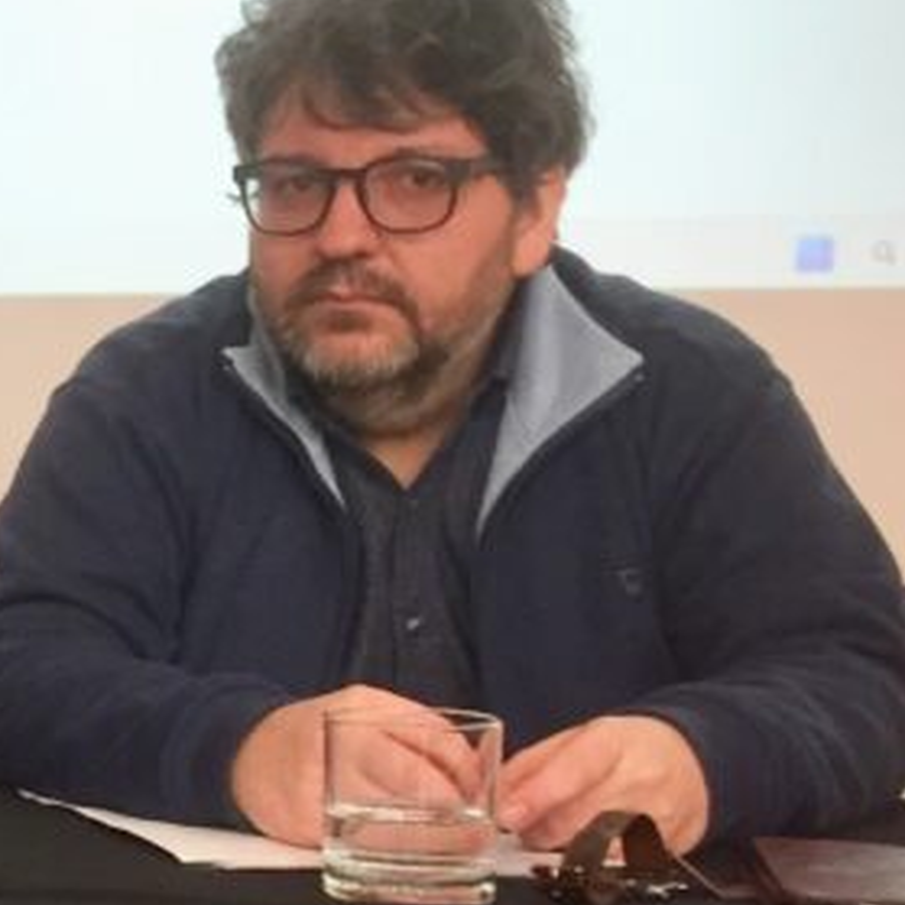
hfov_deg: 16.5
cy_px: 603
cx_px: -542
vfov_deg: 18.4
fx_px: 2780
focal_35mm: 94
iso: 160
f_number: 2.2
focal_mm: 4.15
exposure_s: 1/33
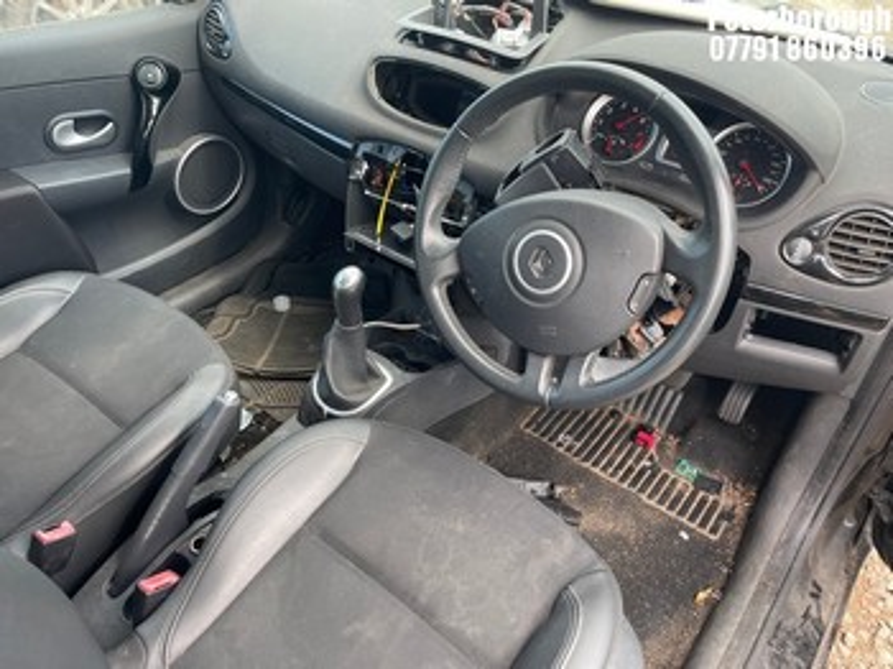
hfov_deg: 67.3
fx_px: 670
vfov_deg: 53.0
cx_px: 446
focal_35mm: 26
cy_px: 334
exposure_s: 1/121
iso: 50
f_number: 1.6
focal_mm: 4.2
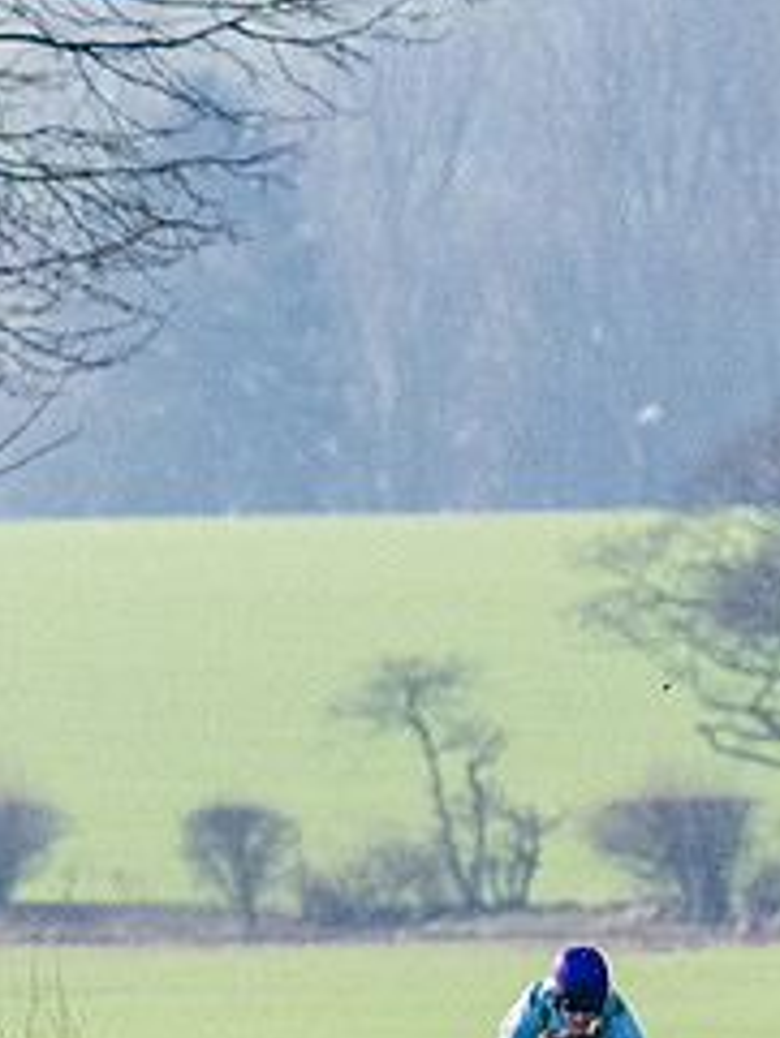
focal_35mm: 2343
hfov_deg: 0.6
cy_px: 534
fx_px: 70331
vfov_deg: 0.8
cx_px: 2139
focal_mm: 280
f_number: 4
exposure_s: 1/3200
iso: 400
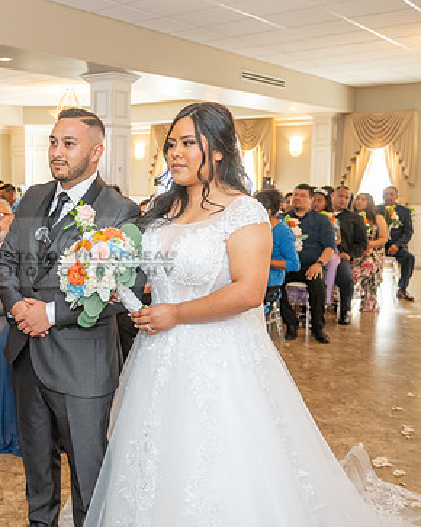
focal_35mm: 42
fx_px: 655
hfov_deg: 34.2
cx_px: 64
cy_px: 252
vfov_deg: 43.8
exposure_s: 1/200
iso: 1250
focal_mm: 28
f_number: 3.5
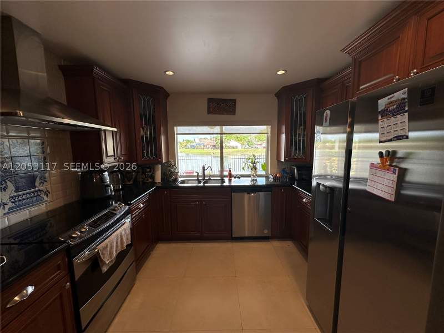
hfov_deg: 102.1
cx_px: 222
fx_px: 180
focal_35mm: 14
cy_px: 166
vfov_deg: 85.7
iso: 40
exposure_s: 1/183
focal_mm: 2.22
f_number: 2.2
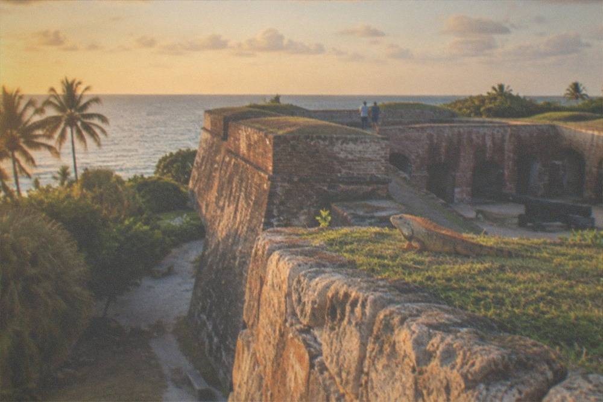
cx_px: 302
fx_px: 670
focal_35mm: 40
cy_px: 201
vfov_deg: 33.4
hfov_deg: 48.5
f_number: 5.6
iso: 400
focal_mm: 40
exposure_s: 1/1000
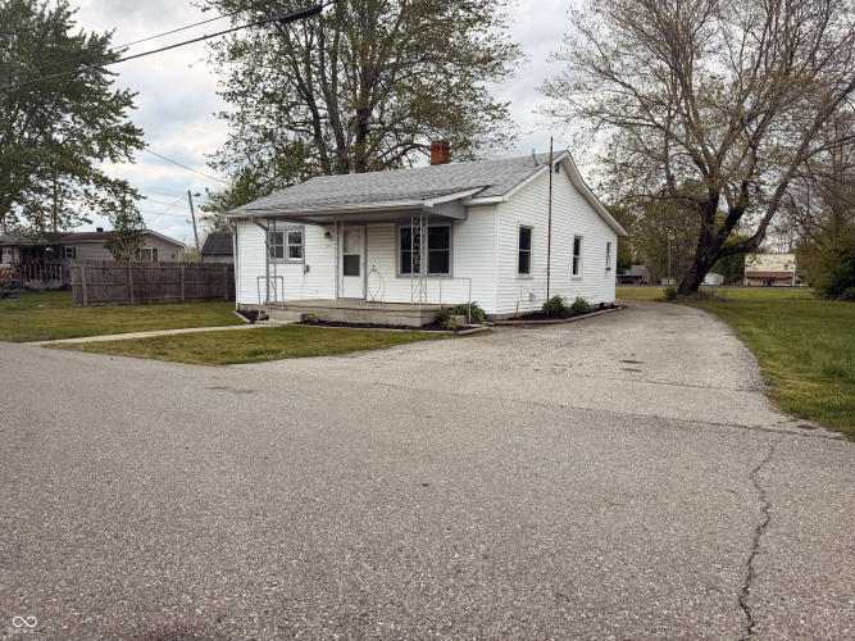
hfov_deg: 71.6
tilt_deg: -5.1
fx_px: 593
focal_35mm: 24
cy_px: 320
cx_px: 428
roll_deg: -0.6
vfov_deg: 56.8
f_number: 1.78
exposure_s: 1/2703
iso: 80
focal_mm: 6.76
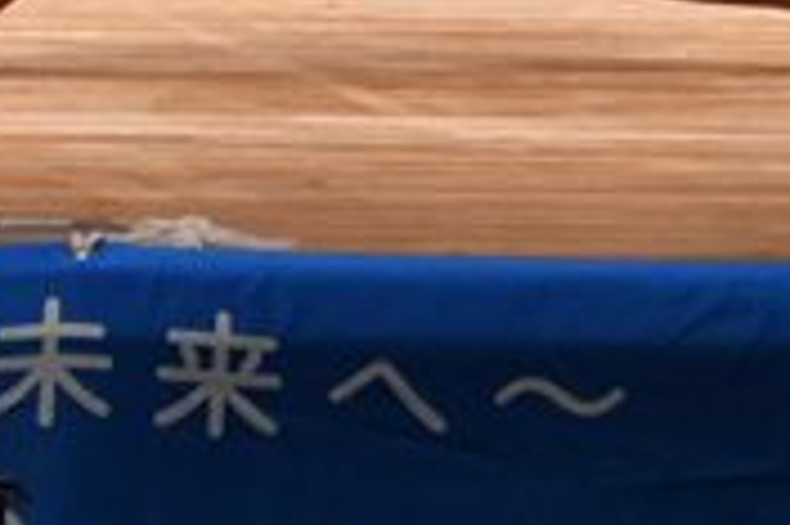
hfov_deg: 1.6
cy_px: -543
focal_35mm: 1321
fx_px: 28961
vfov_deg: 1.0
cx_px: 451
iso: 3200
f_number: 5.6
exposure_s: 1/400
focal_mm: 200
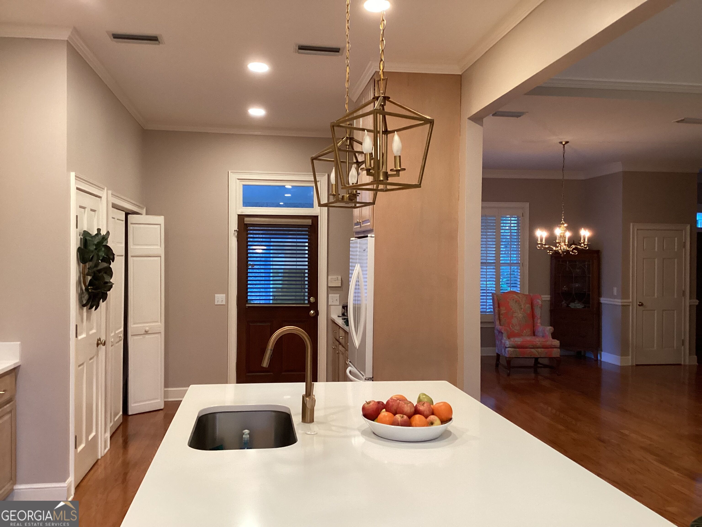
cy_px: 264
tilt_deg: -0.7
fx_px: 629
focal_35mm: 31
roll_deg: +0.4
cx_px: 351
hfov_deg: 58.4
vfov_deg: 45.4
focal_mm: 3.3
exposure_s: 1/60
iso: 320
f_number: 2.4
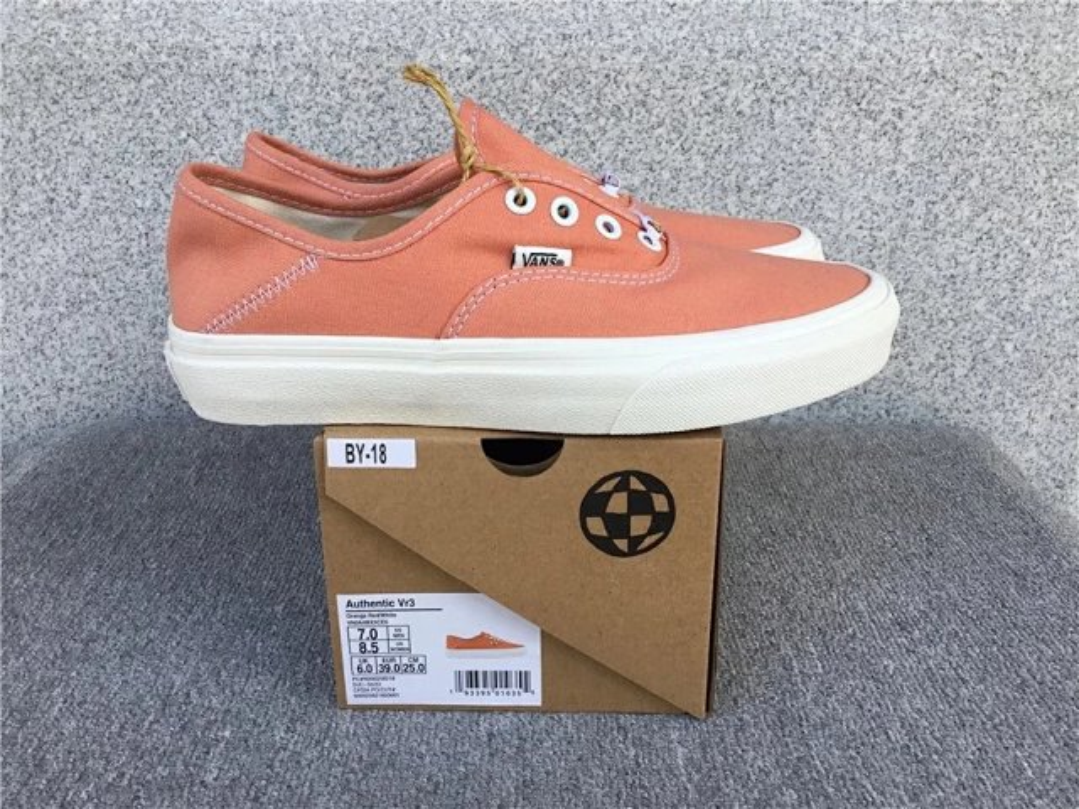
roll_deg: +0.3
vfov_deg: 45.4
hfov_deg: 58.4
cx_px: 540
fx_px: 966
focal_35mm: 31
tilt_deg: -20.8
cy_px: 404
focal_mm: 3.3
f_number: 2.4
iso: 25
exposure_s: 1/250
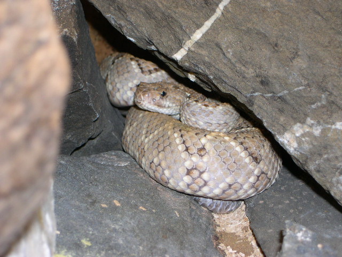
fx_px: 1126
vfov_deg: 13.0
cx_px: 171
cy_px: 128
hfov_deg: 17.3
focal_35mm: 114
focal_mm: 24
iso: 100
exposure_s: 1/60
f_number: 4.9
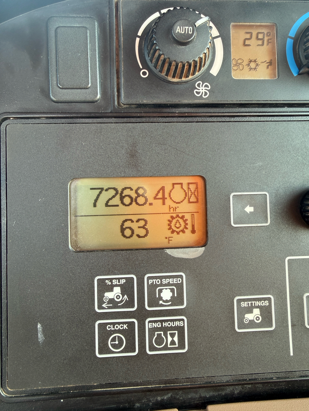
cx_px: 154
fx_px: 286
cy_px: 206
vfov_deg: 71.6
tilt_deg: -20.5
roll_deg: +0.3
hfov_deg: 56.8
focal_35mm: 24
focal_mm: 2.22
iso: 125
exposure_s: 1/100
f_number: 2.2
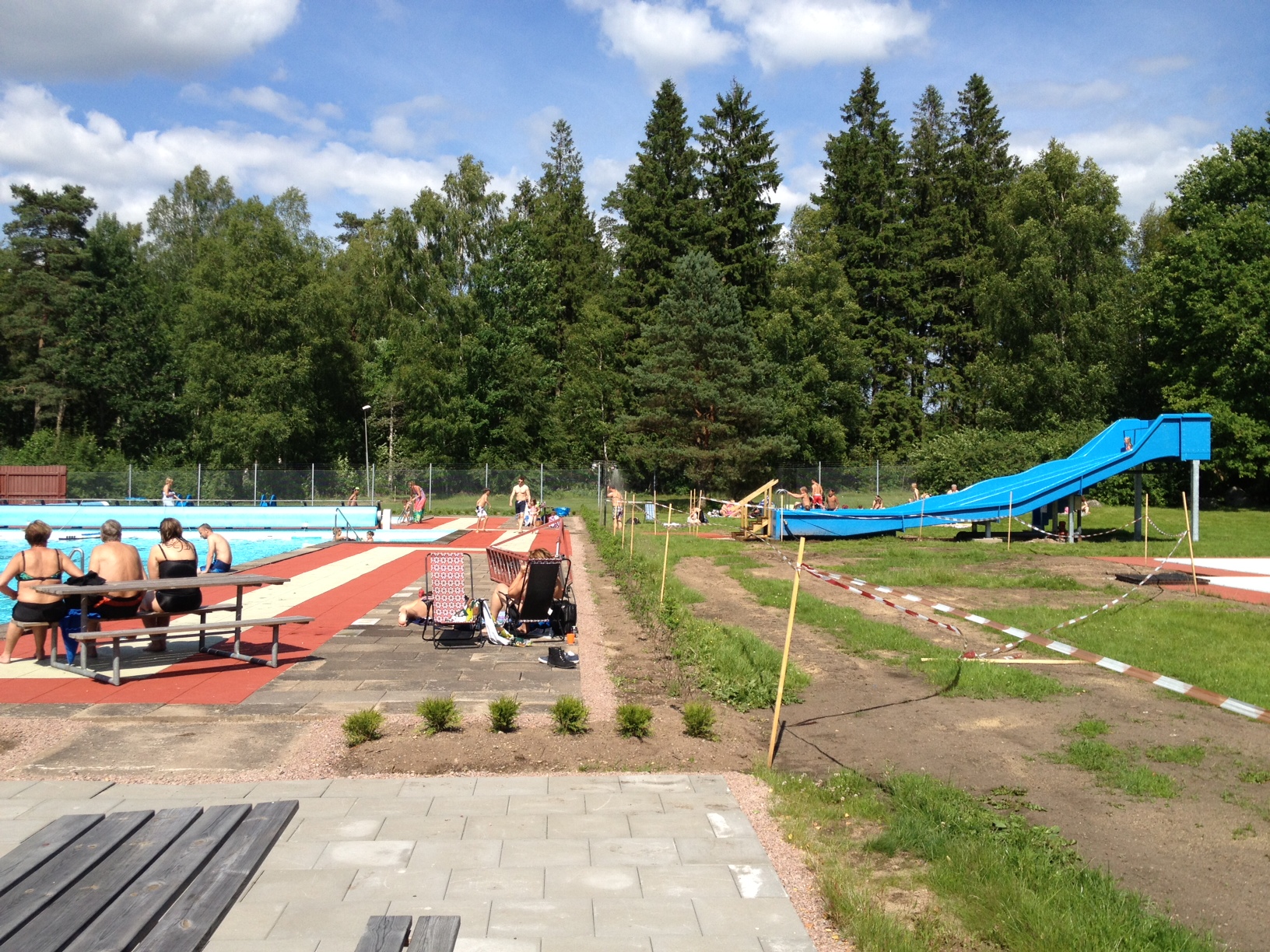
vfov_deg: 40.7
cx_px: 635
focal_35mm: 35
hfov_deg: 52.6
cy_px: 476
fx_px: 1284
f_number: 2.4
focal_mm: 4.28
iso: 50
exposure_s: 1/1493
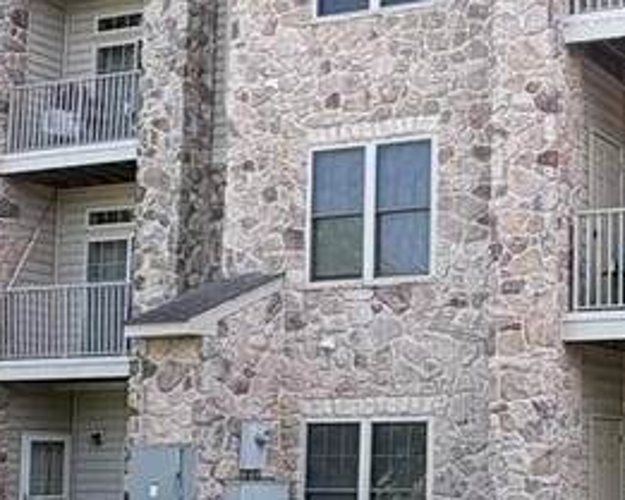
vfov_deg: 22.7
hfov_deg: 25.6
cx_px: 738
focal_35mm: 67
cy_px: 359
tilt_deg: +7.9
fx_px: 1240
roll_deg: +0.4
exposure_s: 1/357
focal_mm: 2.22
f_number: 2.2
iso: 40
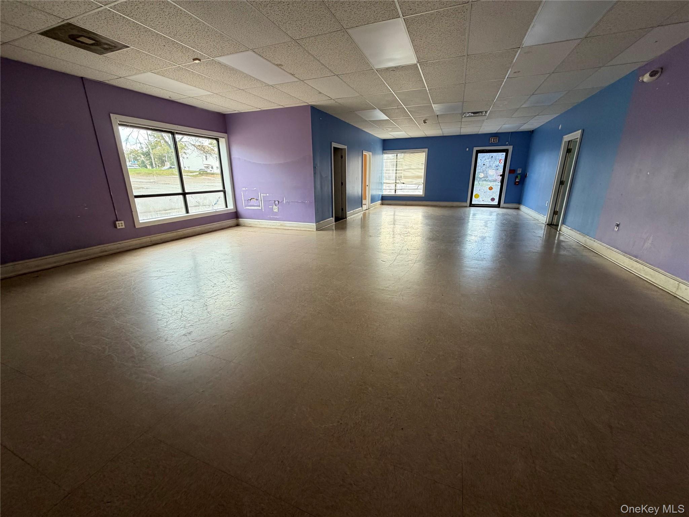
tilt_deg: -17.4
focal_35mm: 14
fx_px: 279
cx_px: 344
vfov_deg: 85.7
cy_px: 258
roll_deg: +0.8
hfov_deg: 102.1
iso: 200
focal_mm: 2.22
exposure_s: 1/121
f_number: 2.2
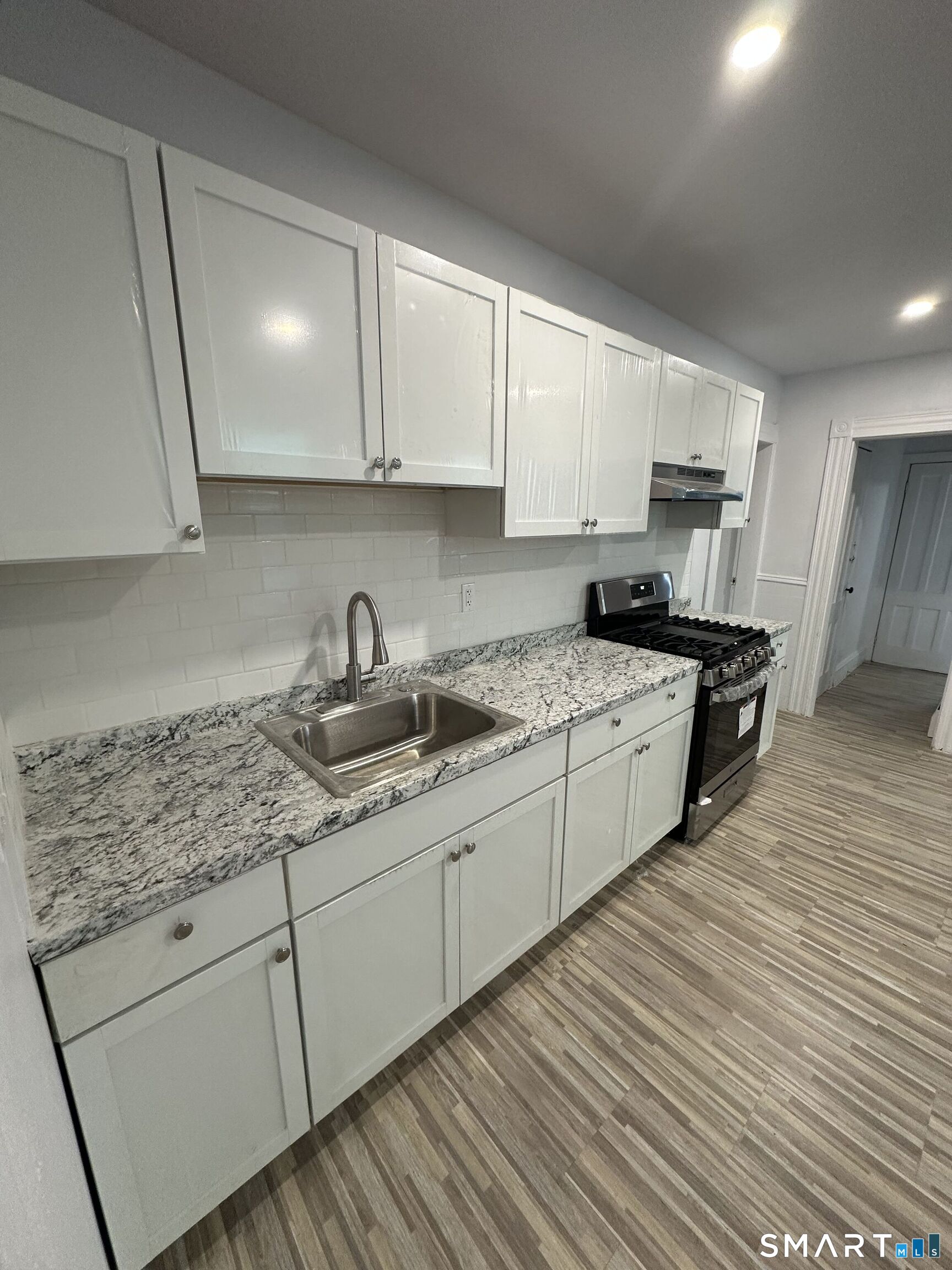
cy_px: 635
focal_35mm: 14
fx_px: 513
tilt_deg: -12.2
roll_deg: -2.2
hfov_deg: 85.7
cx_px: 476
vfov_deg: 102.1
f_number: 2.2
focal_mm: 2.22
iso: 160
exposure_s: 1/60
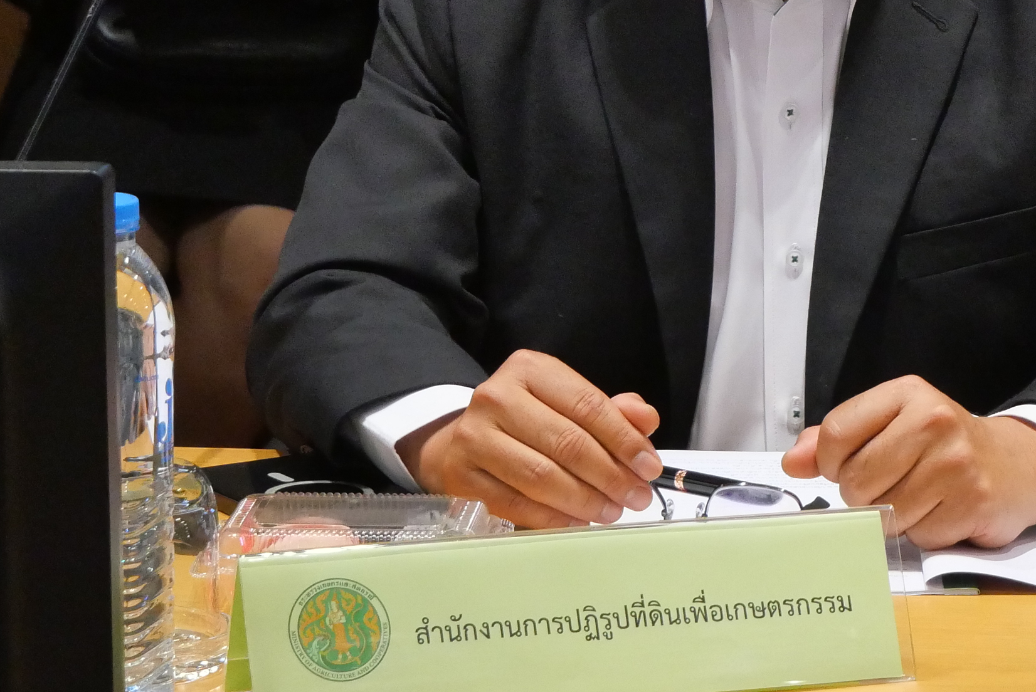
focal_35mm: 200
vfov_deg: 6.9
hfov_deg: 10.3
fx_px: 5759
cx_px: 669
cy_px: -29
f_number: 5.6
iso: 2500
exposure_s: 1/125
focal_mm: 43
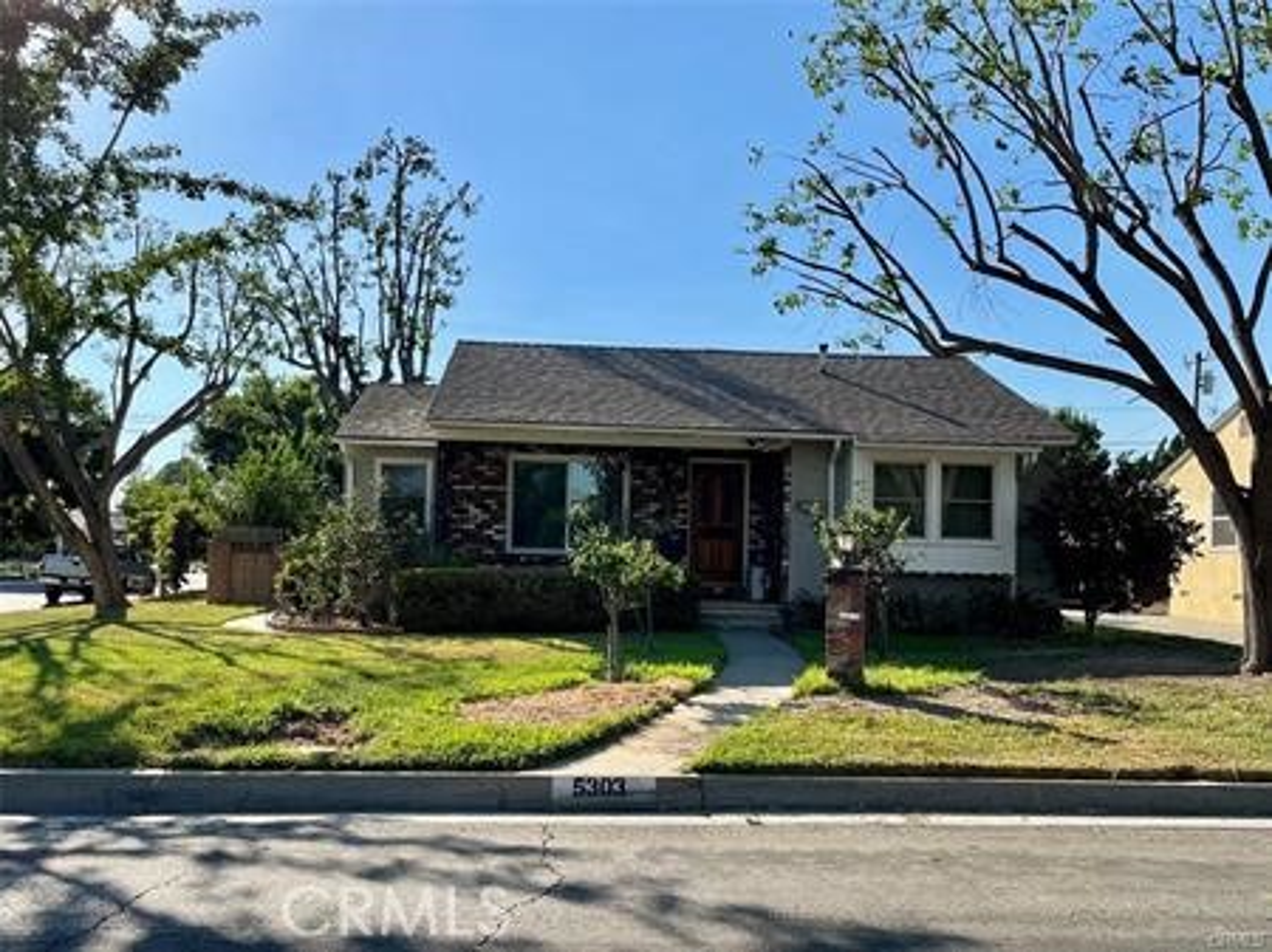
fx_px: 955
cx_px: 636
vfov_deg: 53.0
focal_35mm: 26
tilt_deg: +2.8
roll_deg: -1.7
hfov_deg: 67.3
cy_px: 476
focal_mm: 5.1
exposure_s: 1/3876
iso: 50
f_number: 1.6
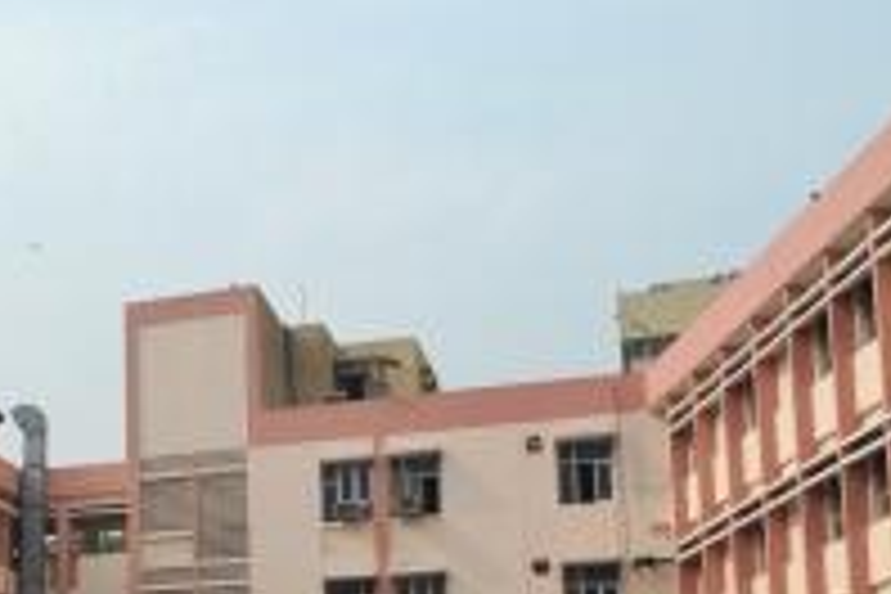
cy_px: 628
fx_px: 1510
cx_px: 122
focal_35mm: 61
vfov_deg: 21.3
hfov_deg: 31.6
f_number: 8
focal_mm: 18
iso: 100
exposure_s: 1/250
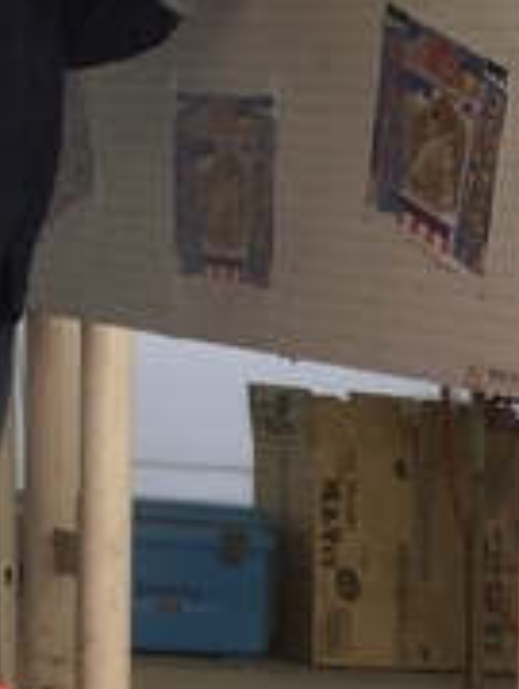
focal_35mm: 177
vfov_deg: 10.3
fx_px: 3526
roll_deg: -5.8
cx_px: 1469
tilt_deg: -13.5
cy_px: 1382
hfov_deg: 7.5
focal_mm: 3.3
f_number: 2.4
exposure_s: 1/178
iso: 25
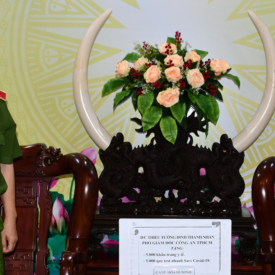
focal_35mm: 78
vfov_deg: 22.0
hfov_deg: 22.1
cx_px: 182
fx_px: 701
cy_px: 197
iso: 800
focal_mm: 22
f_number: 5
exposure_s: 1/60
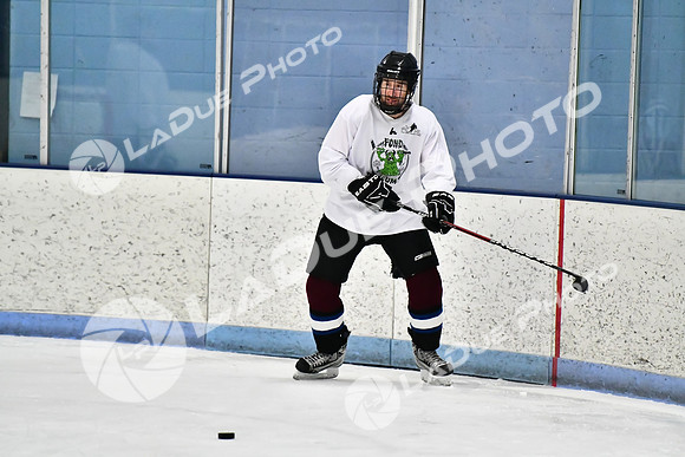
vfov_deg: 4.6
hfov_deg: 6.9
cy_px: 228
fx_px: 5709
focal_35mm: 300
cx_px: 342
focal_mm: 200
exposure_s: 1/1600
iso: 6400
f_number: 2.8
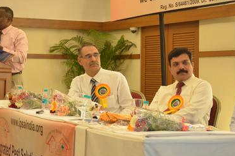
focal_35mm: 88
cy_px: 44
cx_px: 139
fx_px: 573
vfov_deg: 15.4
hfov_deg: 23.1
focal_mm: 36
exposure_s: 1/60
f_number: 5
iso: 2000
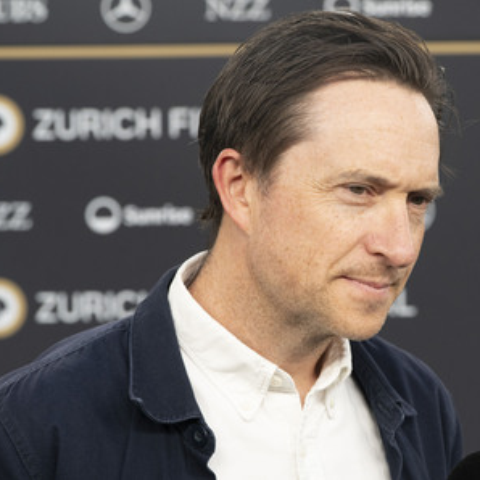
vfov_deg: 13.3
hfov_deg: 13.3
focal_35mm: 131
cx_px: 315
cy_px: 219
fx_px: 2055
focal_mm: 90
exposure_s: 1/400
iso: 1600
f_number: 6.3
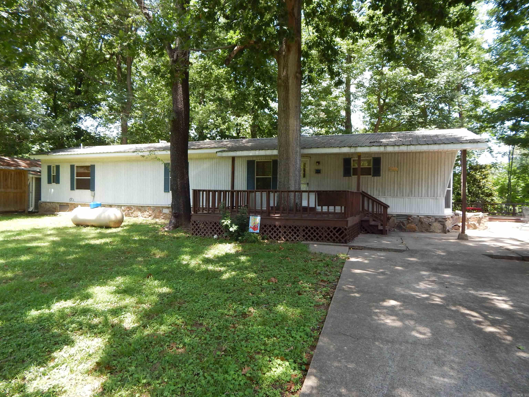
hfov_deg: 76.4
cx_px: 264
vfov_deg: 61.1
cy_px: 198
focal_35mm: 22
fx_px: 336
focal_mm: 4
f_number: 3
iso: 125
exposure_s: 1/200
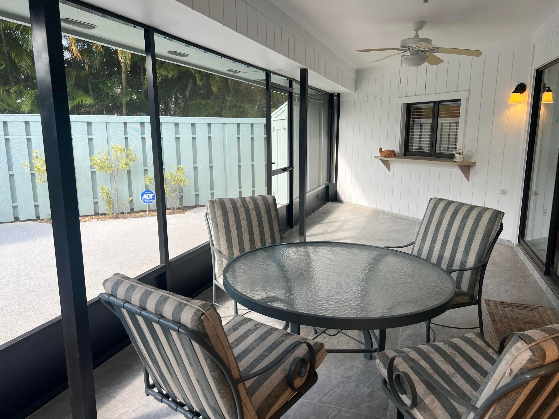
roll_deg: +0.3
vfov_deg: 53.1
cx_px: 280
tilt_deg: -12.7
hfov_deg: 67.3
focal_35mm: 26
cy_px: 210
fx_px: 420
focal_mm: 5.7
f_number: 1.5
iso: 50
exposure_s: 1/401
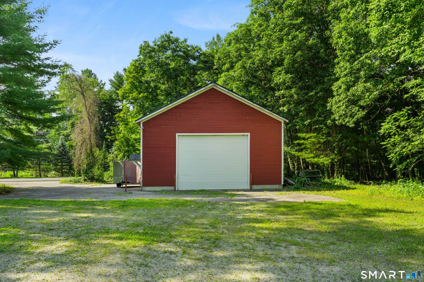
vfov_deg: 43.6
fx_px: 353
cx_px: 212
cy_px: 141
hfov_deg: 61.9
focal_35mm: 30
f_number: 10
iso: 320
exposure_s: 1/40
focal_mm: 30
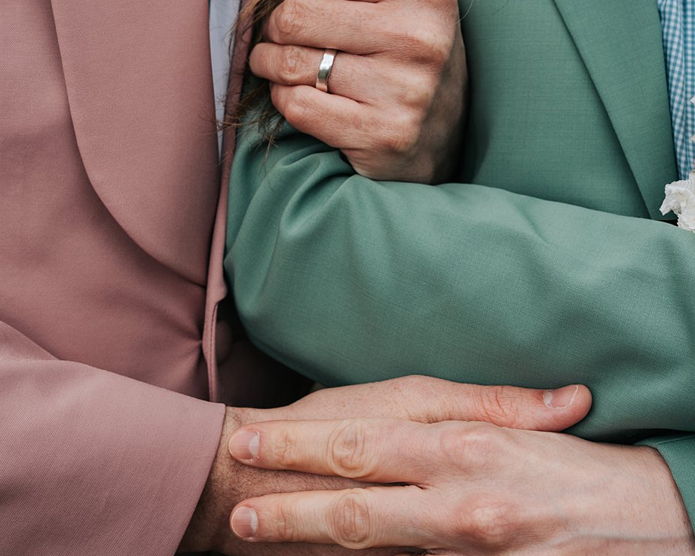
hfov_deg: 32.2
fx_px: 1203
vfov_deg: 26.0
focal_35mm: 58
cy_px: 255
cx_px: 345
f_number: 7.1
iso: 250
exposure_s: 1/200
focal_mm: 38.3
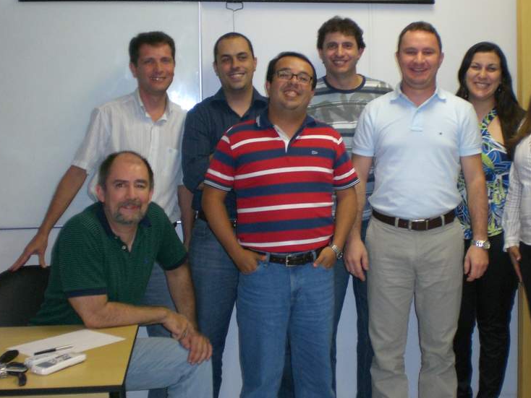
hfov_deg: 35.7
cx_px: 360
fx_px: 813
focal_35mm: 53
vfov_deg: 27.5
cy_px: 171
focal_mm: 6.3
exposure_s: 1/60
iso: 200
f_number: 3.1
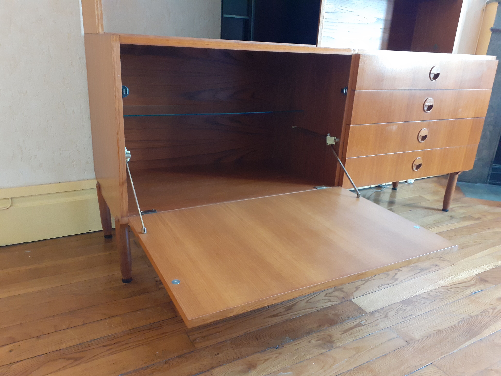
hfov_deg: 65.3
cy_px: 188
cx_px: 250
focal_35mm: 27
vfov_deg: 51.4
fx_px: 391
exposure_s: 1/25
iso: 200
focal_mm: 3.6
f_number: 1.9
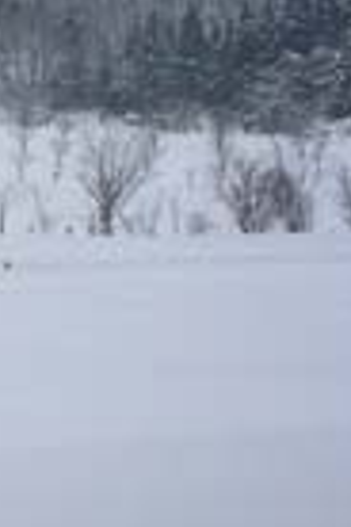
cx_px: -305
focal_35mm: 136
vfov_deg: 15.0
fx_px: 1989
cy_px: 134
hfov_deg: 9.5
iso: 50
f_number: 7.2
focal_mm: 7
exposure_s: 1/216
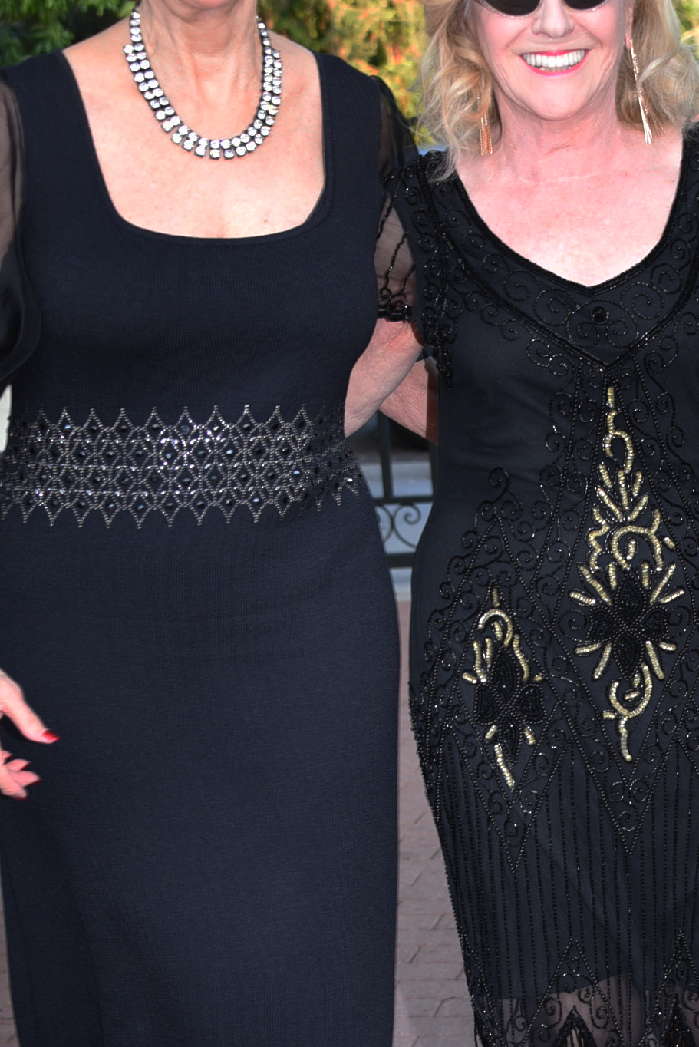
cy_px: 684
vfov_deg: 21.0
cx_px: 548
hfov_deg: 14.1
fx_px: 2821
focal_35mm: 97
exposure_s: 1/160
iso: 400
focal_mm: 44
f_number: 5
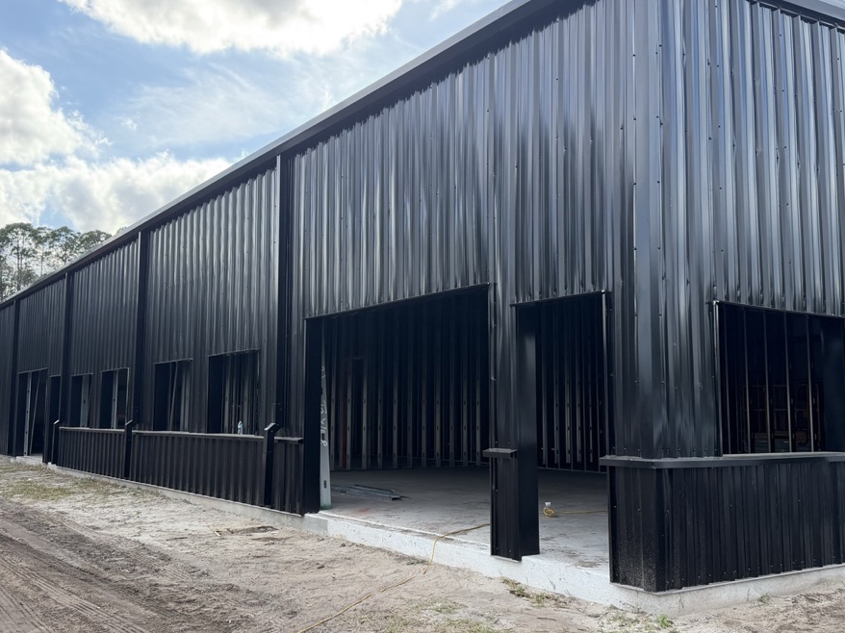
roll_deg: -0.5
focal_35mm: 35
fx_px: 854
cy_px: 323
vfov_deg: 40.7
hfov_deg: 52.6
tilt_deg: +5.8
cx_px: 403
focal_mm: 6.76
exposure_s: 1/1653
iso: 100
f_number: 1.78
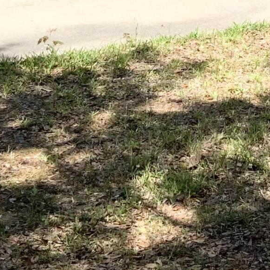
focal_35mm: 132
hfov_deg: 12.9
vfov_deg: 12.2
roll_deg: -0.4
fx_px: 1165
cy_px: -214
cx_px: 328
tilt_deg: -0.4
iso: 16
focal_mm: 3
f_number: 1.8
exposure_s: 1/1015
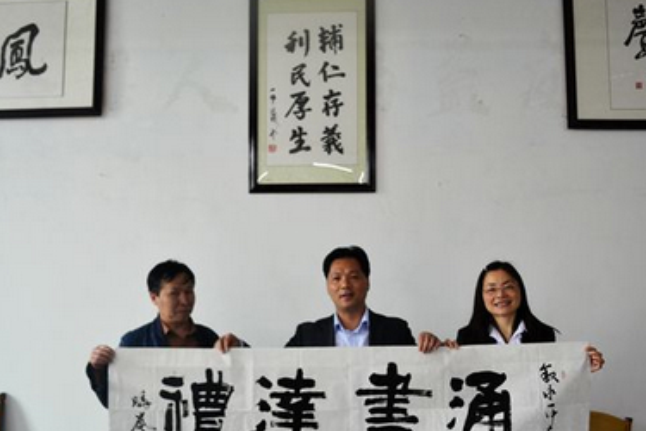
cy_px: 272
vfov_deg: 36.6
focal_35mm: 36
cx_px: 332
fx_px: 646
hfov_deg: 53.1
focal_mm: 18
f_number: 3.5
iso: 400
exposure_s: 1/50
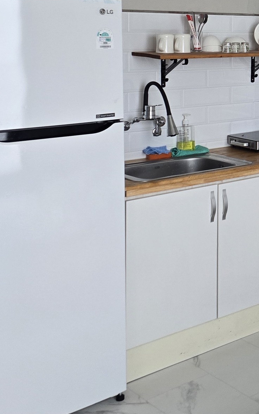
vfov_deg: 31.8
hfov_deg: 18.0
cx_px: 420
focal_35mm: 62
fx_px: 701
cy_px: 66
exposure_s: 1/120
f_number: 1.7
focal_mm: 6.3
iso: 160
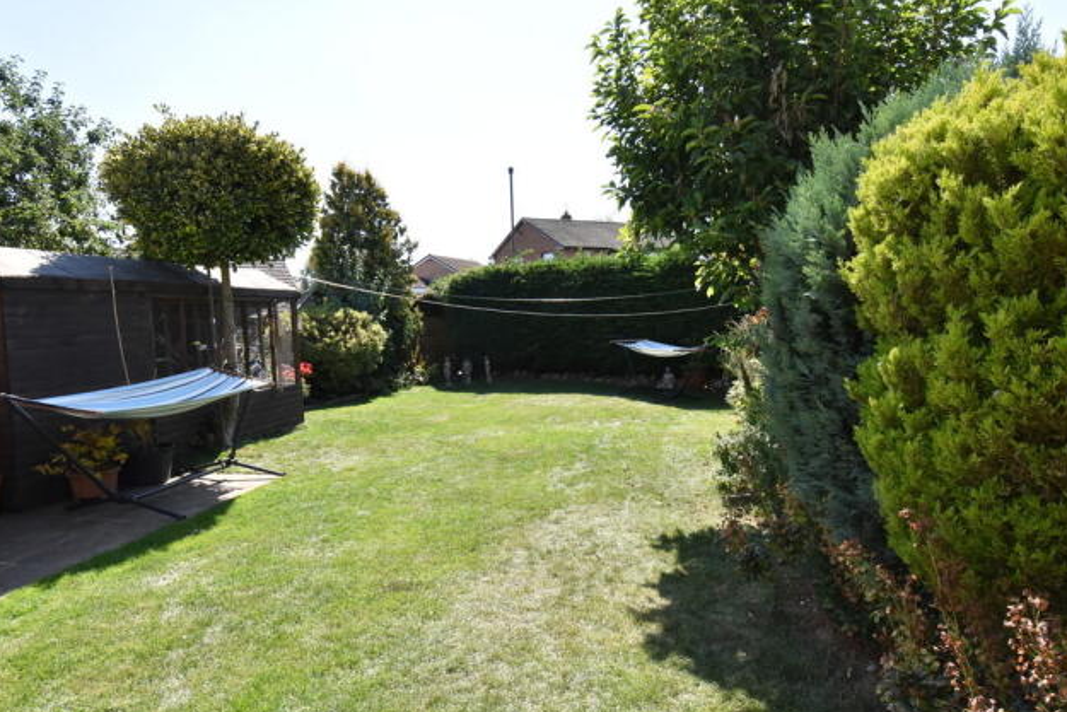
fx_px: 652
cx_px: 527
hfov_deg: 78.6
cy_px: 356
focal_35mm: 22
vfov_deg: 57.3
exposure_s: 1/400
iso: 800
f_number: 10
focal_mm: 14
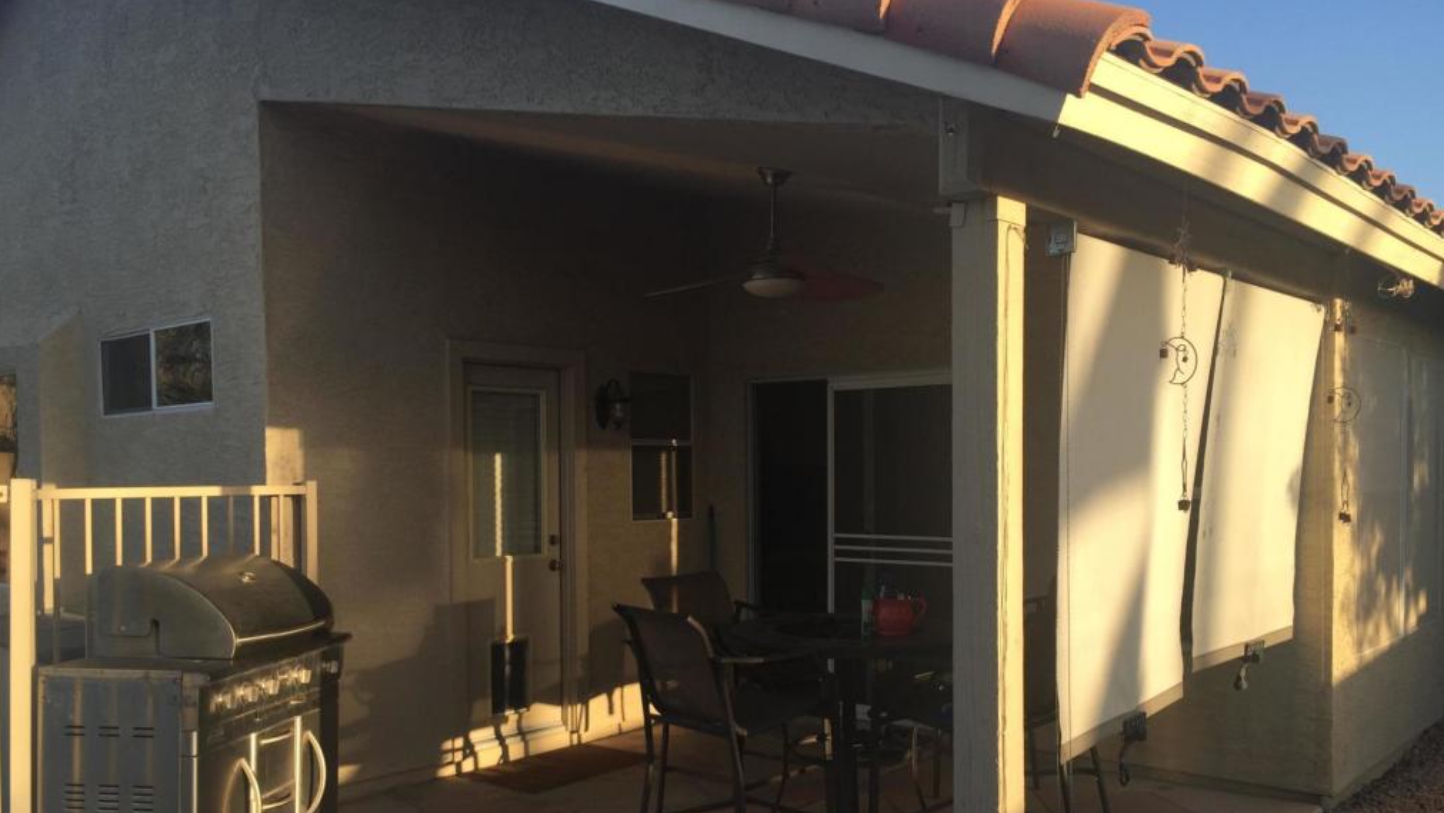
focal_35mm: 32
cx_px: 724
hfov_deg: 61.0
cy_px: 499
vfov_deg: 36.5
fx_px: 1225
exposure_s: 1/494
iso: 32
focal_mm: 4.15
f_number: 2.2
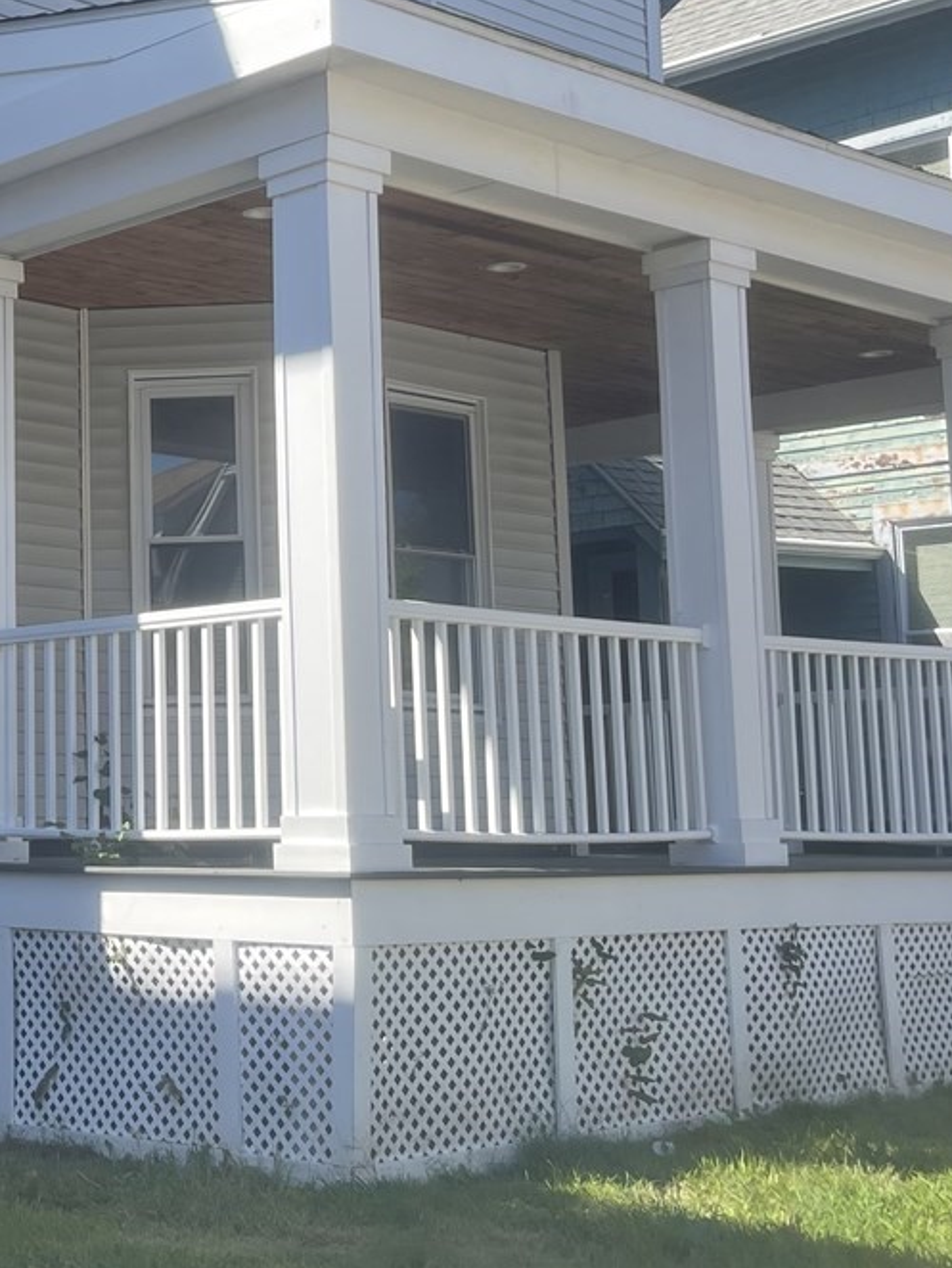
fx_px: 2125
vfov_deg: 33.1
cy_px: 506
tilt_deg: +8.3
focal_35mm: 58
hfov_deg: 23.7
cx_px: -94
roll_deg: -0.6
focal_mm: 5.1
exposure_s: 1/1597
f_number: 1.6
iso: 32
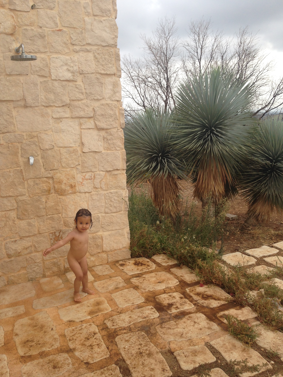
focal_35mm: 33
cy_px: 188
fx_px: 360
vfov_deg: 55.4
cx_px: 142
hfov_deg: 42.9
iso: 50
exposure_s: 1/430
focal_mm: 4.12
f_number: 2.4
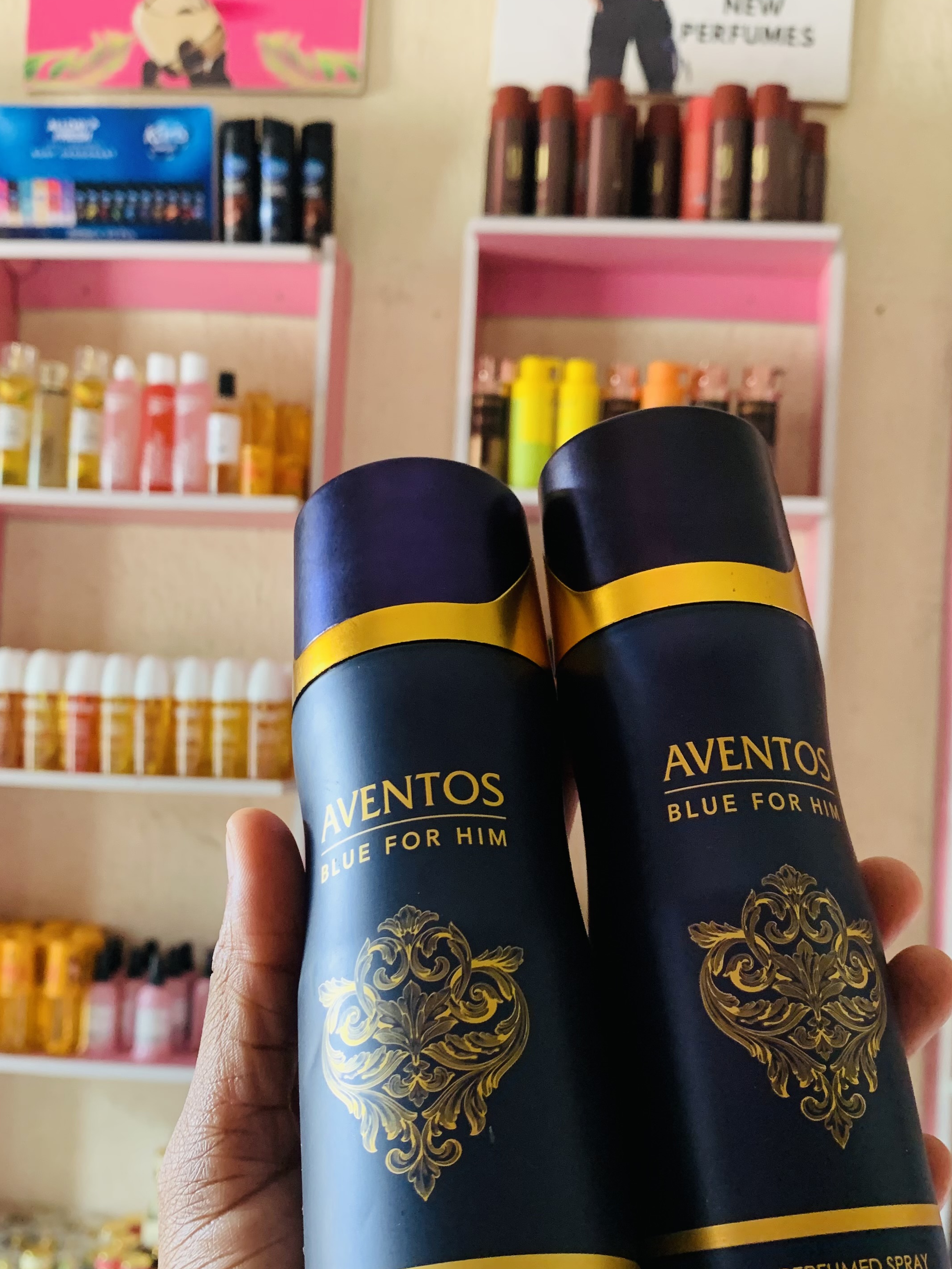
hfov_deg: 38.6
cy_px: 661
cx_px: 512
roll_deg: -2.5
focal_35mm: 37
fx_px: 1357
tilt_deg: +2.2
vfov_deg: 50.1
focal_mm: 4.25
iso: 250
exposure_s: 1/60
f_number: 1.8
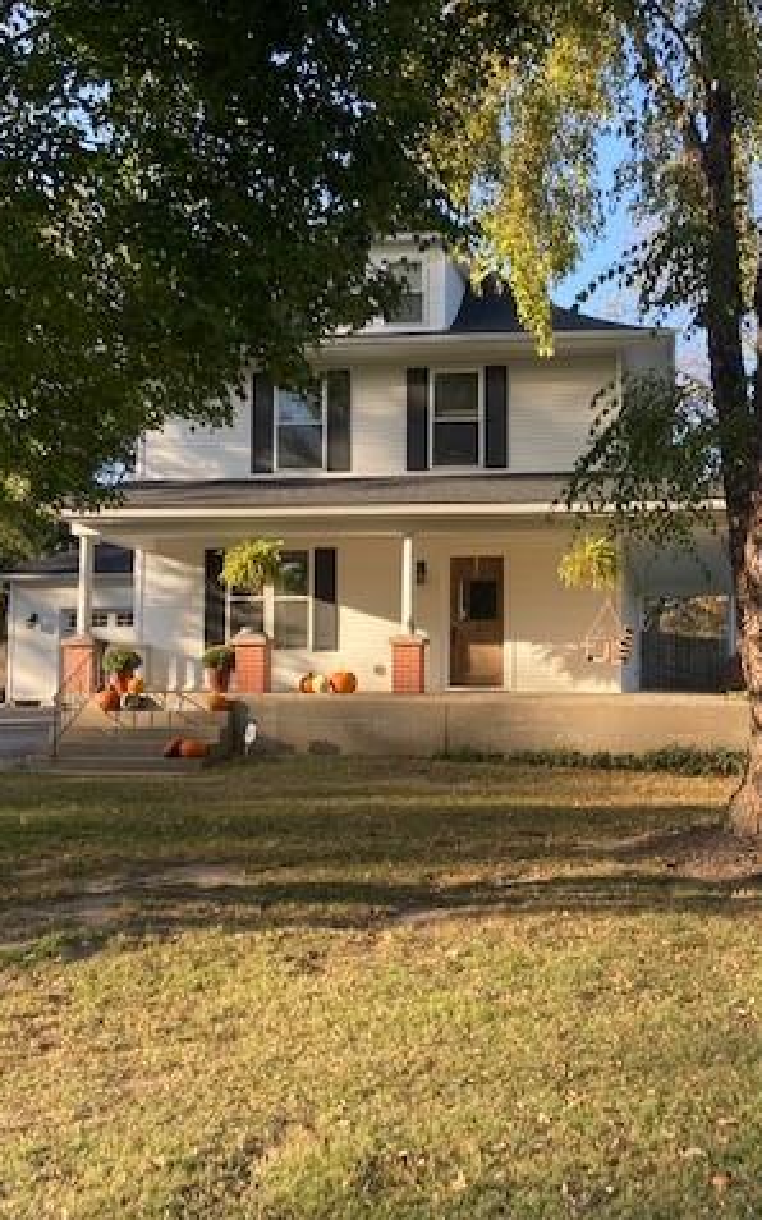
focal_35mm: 37
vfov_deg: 52.8
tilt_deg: +3.4
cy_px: 611
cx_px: 511
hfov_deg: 34.1
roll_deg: +0.4
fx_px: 1230
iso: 32
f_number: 1.8
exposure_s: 1/524
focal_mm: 4.25
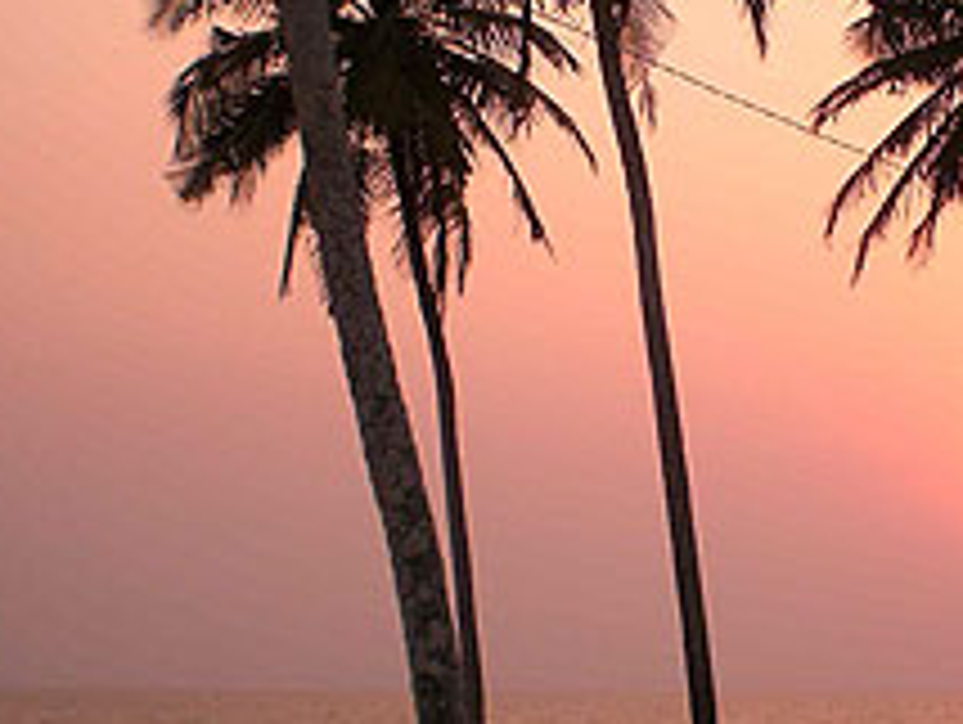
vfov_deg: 18.4
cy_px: 454
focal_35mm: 80
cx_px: 909
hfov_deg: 23.6
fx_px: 2228
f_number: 4.4
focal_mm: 6.3
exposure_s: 1/100
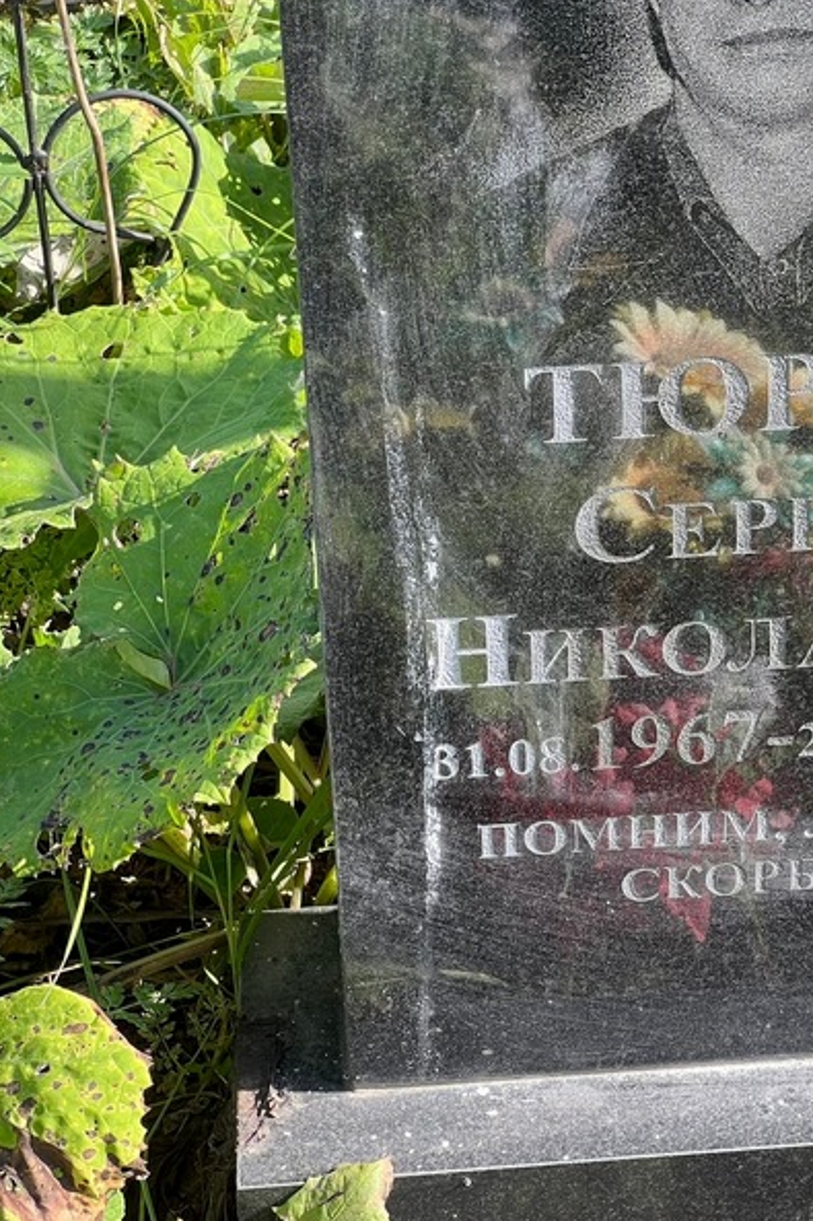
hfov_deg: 12.6
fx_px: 3660
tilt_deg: -34.9
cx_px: 737
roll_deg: -3.0
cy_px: 607
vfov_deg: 18.9
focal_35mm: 108
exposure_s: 1/99
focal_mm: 9
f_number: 2.8
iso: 32
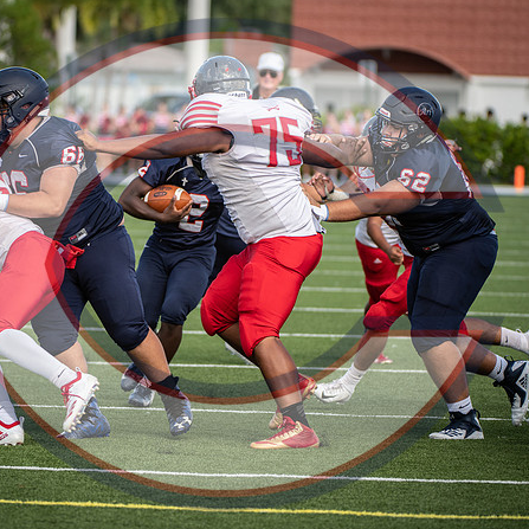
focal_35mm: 302
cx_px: 187
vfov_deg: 5.8
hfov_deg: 5.8
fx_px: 5221
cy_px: 217
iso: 360
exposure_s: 1/1000
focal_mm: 200
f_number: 4
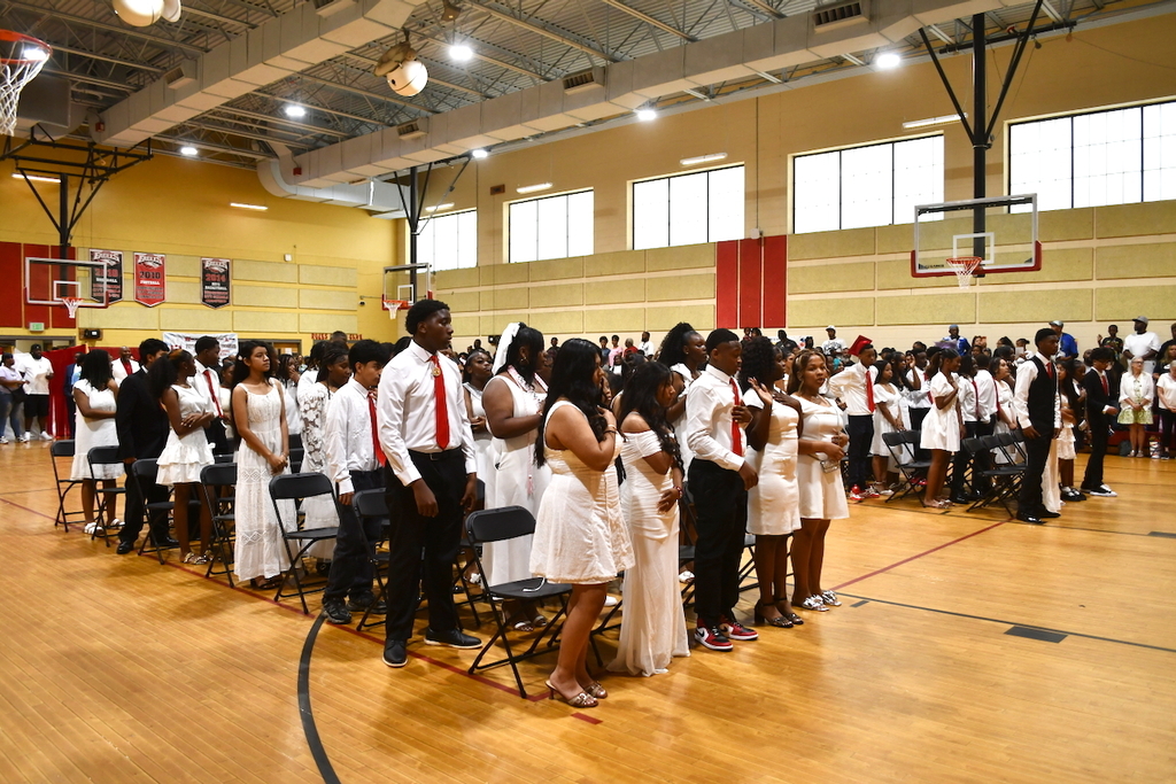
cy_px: 392
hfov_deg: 67.4
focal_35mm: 27
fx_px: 882
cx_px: 588
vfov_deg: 47.9
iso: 800
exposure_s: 1/200
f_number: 3.5
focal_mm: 18
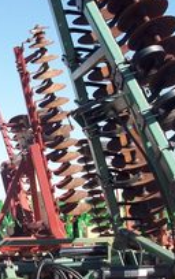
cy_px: 141
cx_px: 4
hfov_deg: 13.5
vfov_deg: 21.6
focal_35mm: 96
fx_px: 731
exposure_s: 1/656
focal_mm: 5.7
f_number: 2.8
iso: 64
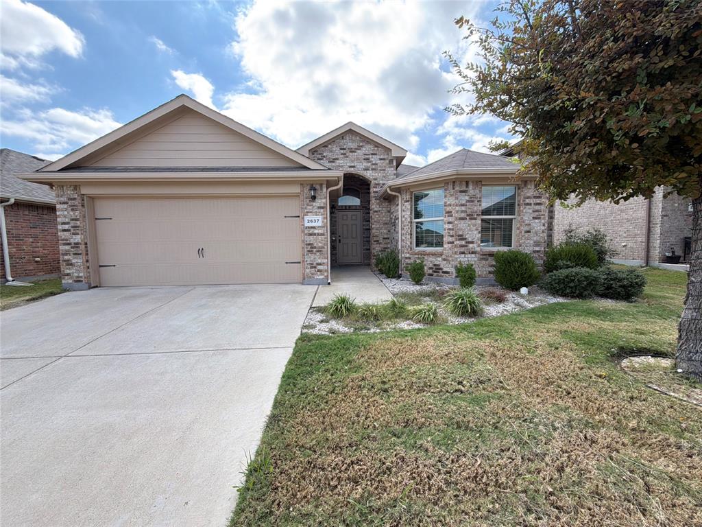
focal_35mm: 14
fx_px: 284
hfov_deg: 102.1
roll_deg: +0.5
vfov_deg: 85.7
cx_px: 351
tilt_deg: -4.1
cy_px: 264
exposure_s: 1/413
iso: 50
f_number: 2.2
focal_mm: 2.22
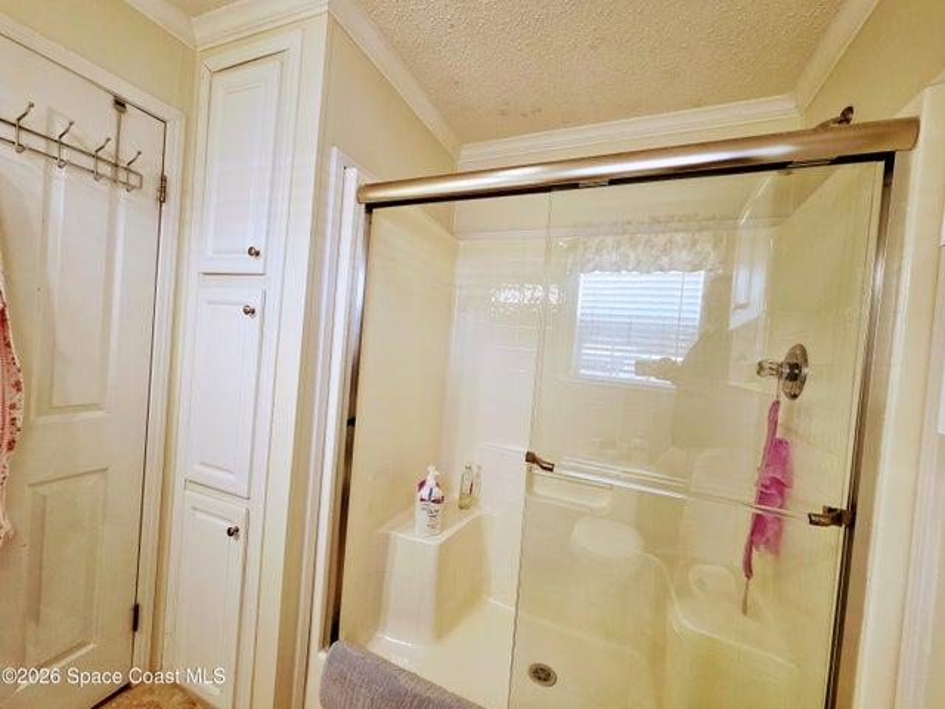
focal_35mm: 13
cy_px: 354
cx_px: 472
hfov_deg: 106.2
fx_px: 355
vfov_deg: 89.9
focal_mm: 2.2
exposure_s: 1/120
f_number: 2.2
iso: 200
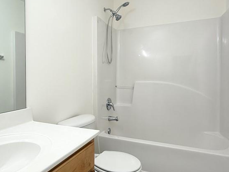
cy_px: 86
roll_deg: +0.1
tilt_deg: -1.6
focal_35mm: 26
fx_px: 172
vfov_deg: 53.0
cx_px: 98
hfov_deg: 67.0
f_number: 2.2
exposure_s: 1/120
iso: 100
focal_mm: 2.22
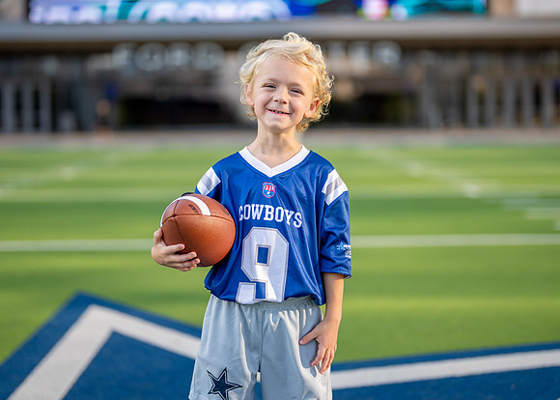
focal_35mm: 63
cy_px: 179
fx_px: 1004
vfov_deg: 22.5
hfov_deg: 31.2
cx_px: 280
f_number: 1.2
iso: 125
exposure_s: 1/4000
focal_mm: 50
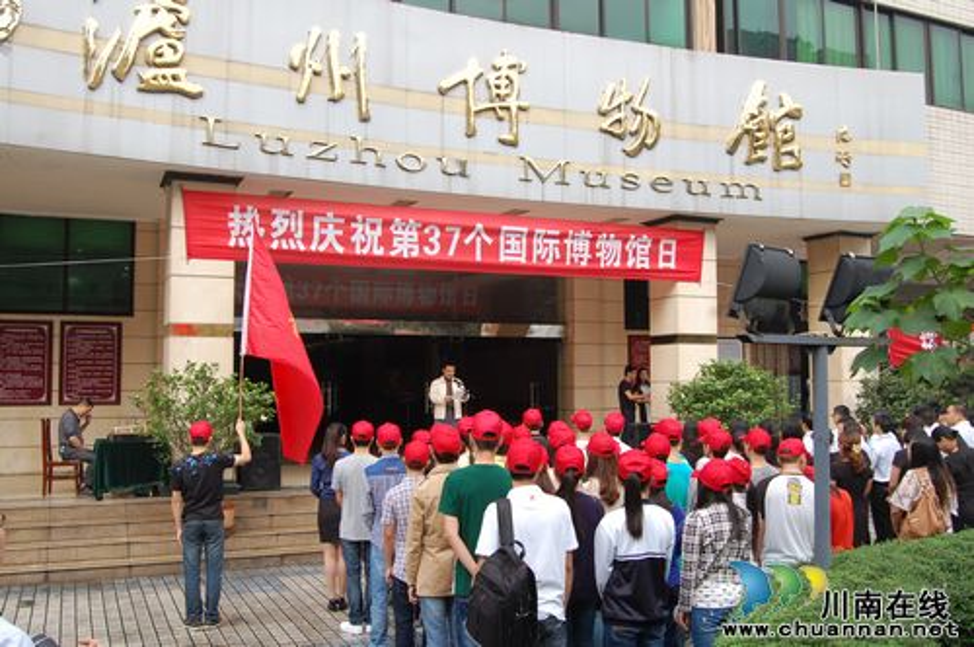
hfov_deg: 55.2
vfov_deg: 38.3
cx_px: 487
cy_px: 324
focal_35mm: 34
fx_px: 932
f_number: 8
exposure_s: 1/250
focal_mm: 23
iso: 400
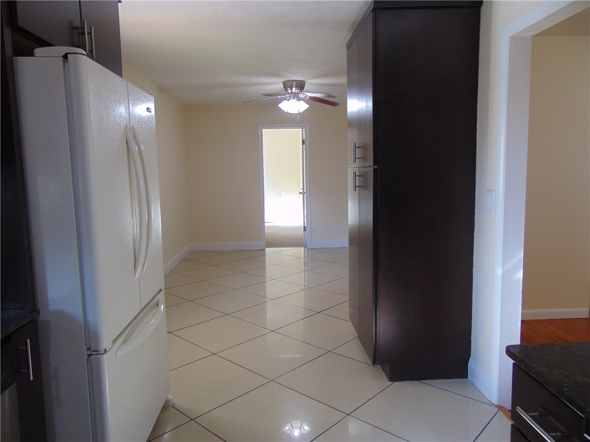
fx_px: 426
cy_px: 221
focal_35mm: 25
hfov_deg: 69.4
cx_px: 295
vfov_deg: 54.9
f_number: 3
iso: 100
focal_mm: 4.5
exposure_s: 1/30
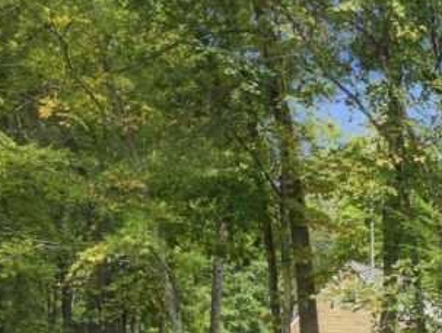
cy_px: 313
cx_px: 608
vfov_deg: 17.9
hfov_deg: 21.3
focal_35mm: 81
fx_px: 1035
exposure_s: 1/160
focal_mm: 8.7
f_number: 1.8
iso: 100
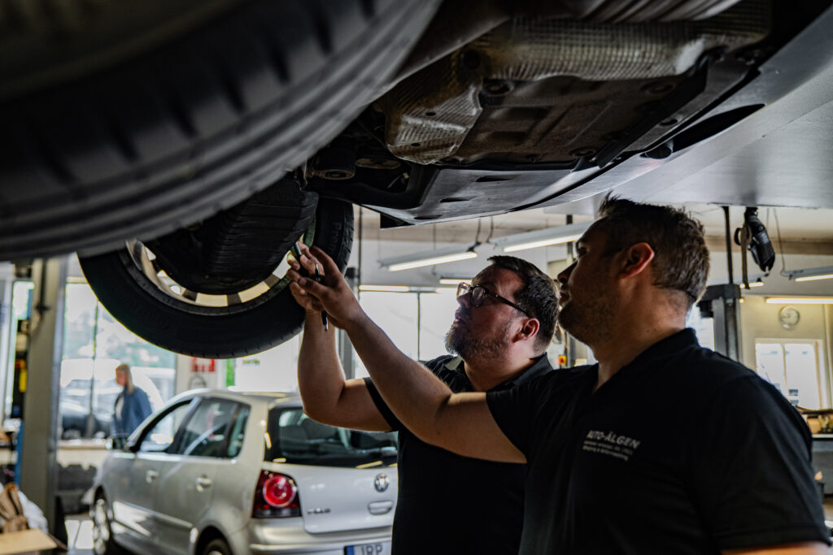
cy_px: 278
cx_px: 416
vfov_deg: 41.1
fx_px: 740
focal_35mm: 32
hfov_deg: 58.7
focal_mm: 32
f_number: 3.2
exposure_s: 1/160
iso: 640
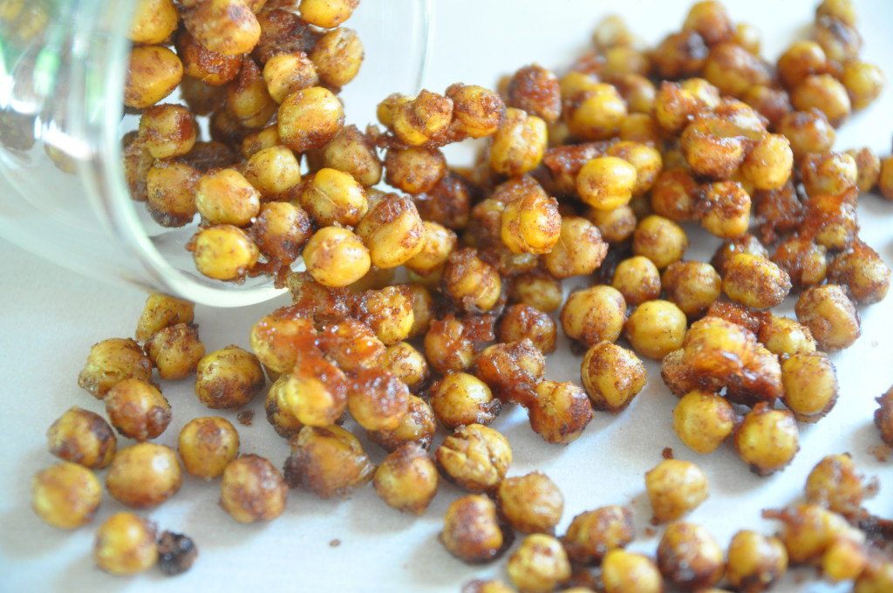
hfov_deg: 27.0
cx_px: 446
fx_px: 1858
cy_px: 296
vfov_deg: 18.1
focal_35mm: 75
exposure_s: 1/60
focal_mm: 50
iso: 1600
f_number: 2.8
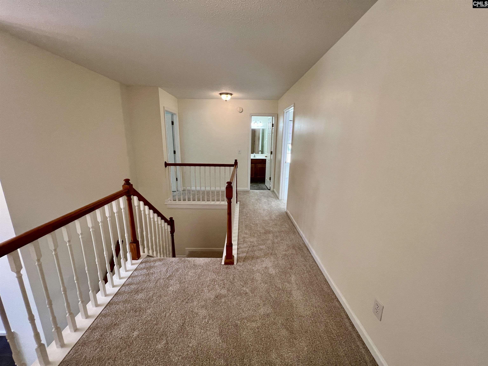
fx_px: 183
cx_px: 244
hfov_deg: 106.2
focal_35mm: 13
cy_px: 183
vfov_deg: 89.9
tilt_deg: -12.7
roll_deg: -1.0
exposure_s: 1/120
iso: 160
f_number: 1.8
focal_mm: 1.57
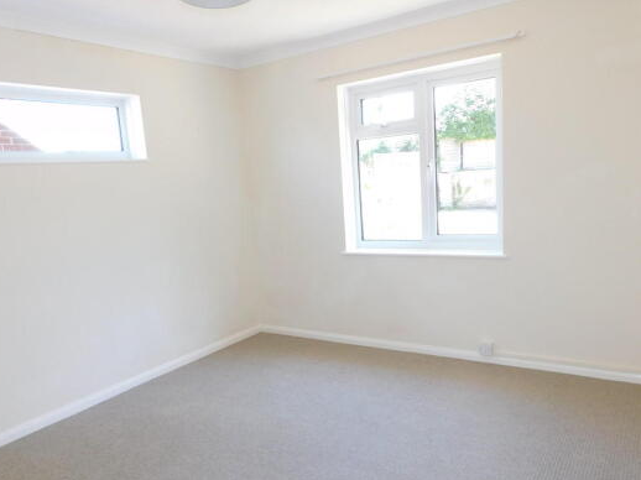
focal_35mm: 27
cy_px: 269
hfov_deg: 65.1
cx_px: 283
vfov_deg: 51.2
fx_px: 500
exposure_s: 1/30
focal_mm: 4.3
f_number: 3.3
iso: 125
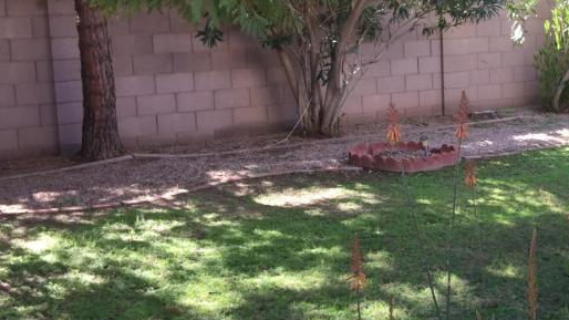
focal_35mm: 63
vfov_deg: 19.1
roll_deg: +0.8
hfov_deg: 31.8
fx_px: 950
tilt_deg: -7.7
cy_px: 142
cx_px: 506
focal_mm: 4.15
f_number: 2.2
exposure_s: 1/148
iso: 32
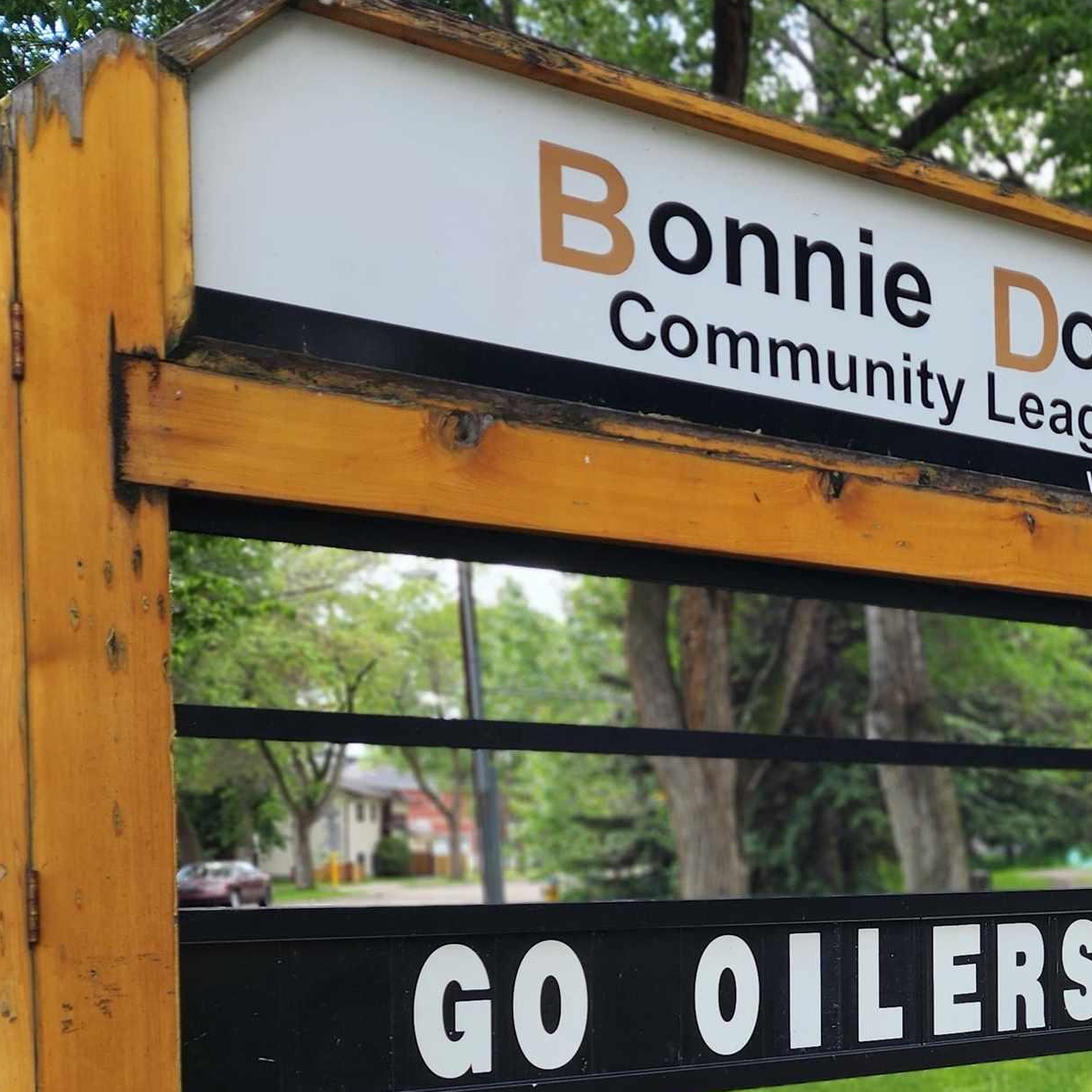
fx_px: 1820
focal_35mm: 51
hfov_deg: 30.0
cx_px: 1201
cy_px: 885
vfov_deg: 32.4
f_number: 1.8
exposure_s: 1/280
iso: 12
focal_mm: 6.4
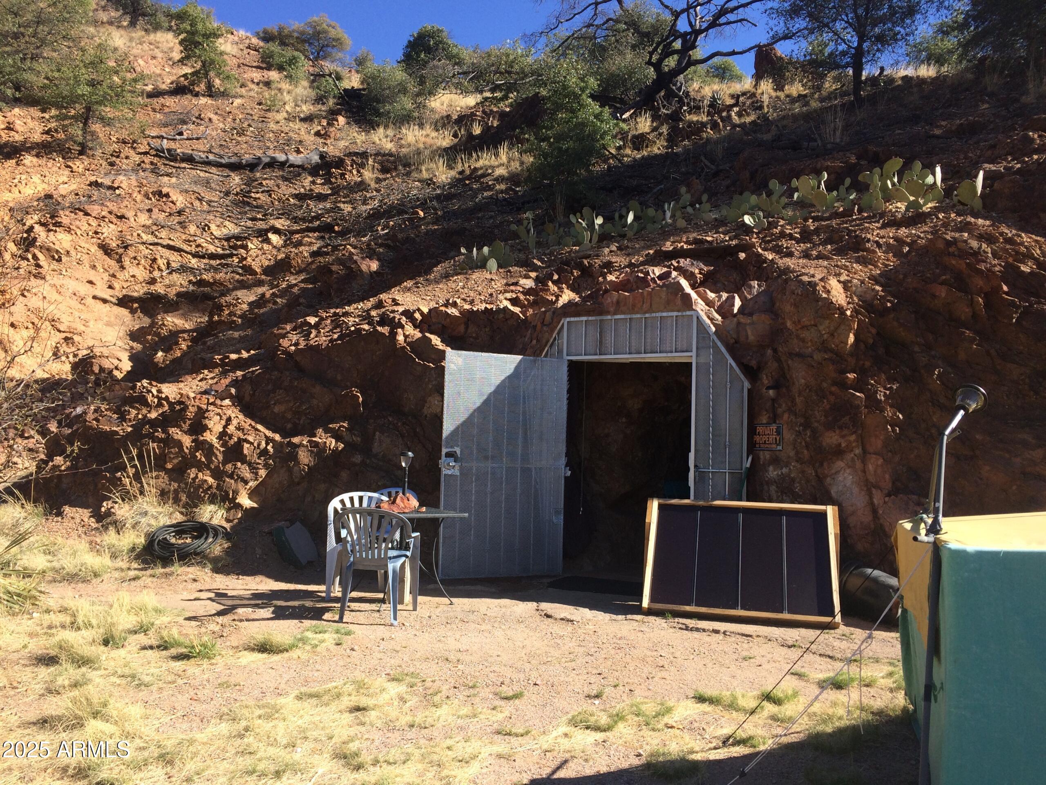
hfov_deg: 61.7
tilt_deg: +2.5
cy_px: 392
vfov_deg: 48.2
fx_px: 876
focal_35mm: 29
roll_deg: -0.3
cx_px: 523
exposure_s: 1/1109
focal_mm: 4.15
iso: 32
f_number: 2.2
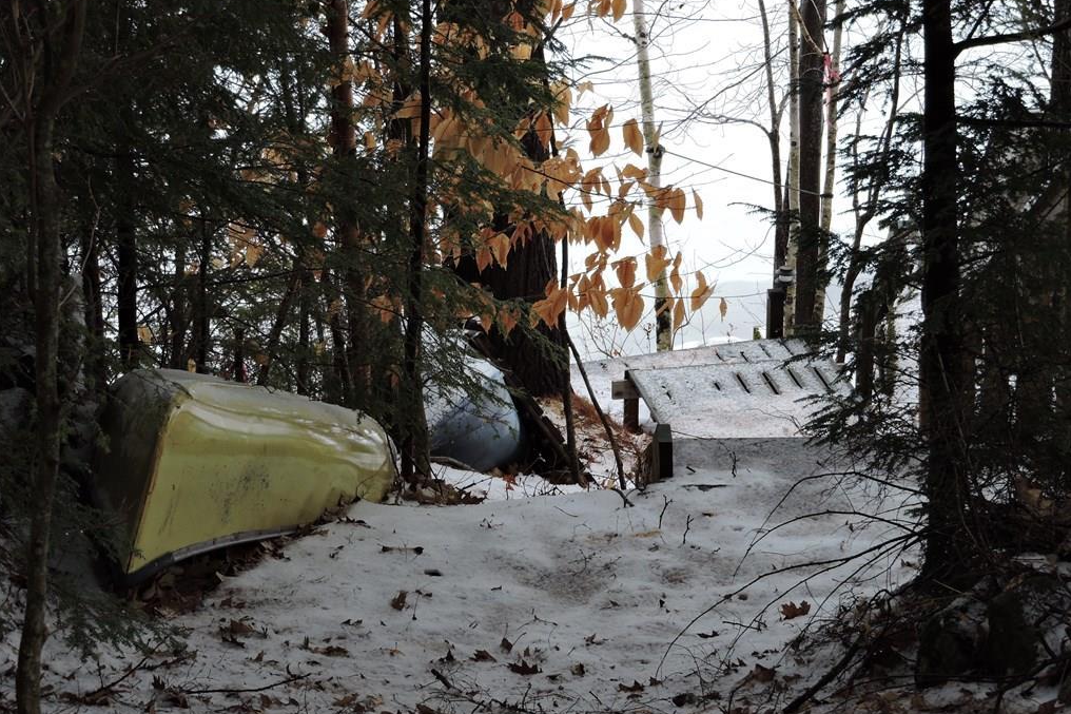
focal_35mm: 131
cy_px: 372
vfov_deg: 10.5
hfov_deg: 15.7
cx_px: 533
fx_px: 3896
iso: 100
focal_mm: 22.4
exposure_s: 1/160
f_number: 5
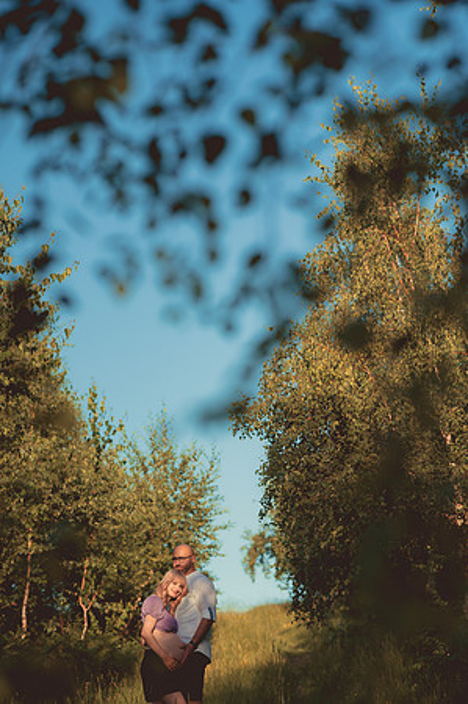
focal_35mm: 85
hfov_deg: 16.0
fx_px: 1661
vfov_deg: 23.9
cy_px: 352
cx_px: 234
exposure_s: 1/4000
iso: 400
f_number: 2.8
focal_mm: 85
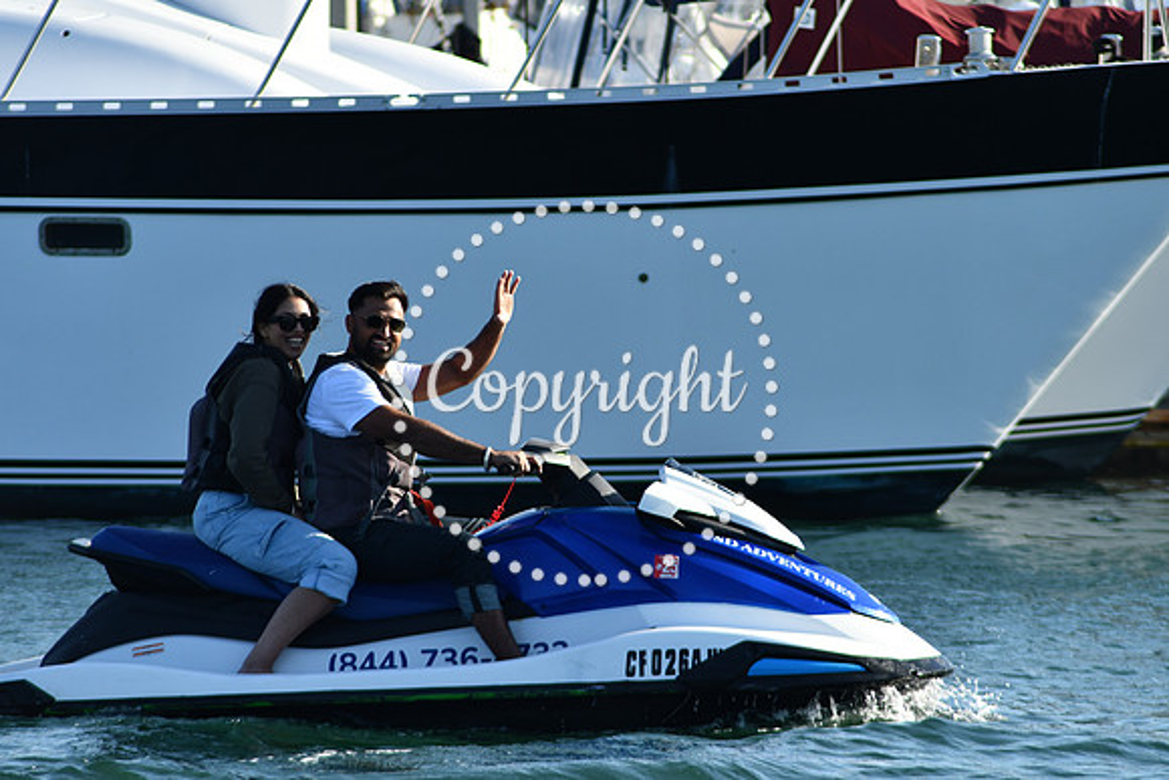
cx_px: 584
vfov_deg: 4.4
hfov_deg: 6.5
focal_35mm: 315
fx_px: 10231
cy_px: 390
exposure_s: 1/1000
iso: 280
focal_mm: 210
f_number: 5.6
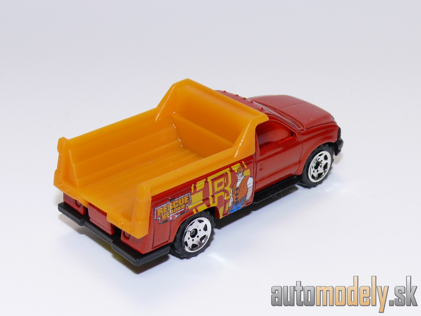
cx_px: 210
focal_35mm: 81
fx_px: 985
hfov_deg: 24.1
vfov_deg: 18.2
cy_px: 158
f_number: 4
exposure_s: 1/30
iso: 100
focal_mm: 11.8
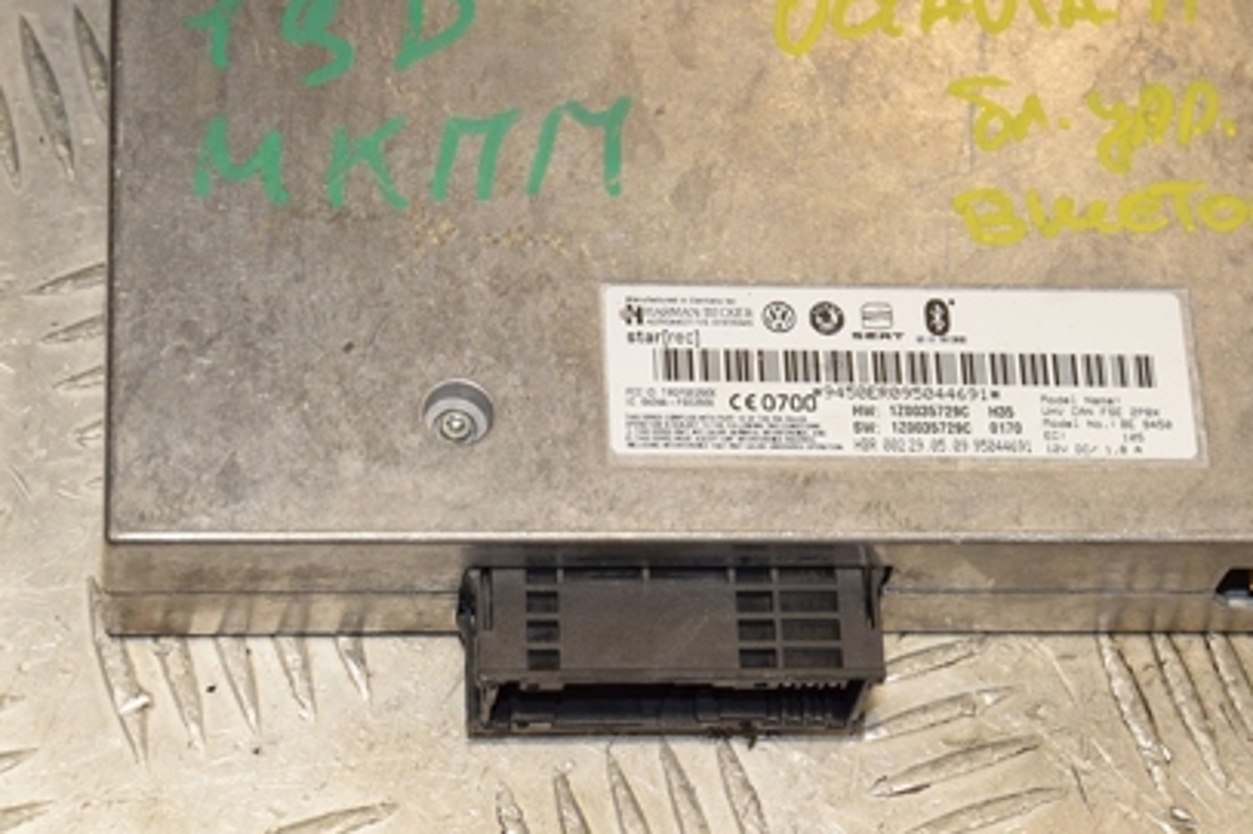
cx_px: 637
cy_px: 222
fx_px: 4105
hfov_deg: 17.4
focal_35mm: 118
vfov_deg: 11.6
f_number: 7.1
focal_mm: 50
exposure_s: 1/200
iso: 800
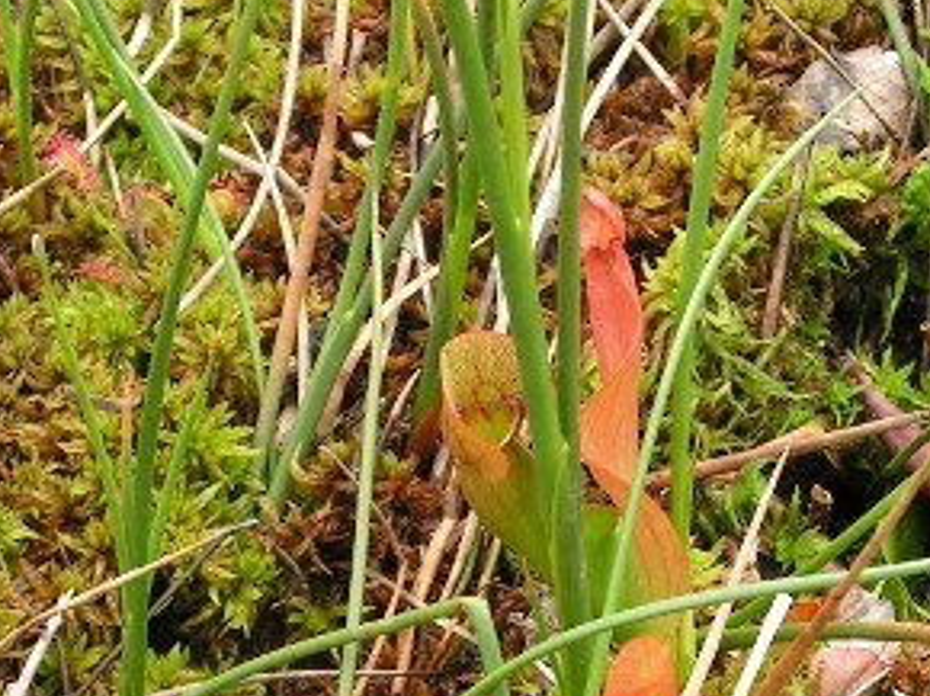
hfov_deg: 13.4
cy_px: 534
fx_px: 3946
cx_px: 728
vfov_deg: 10.1
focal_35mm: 147
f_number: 4
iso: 50
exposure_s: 1/100
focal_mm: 11.1
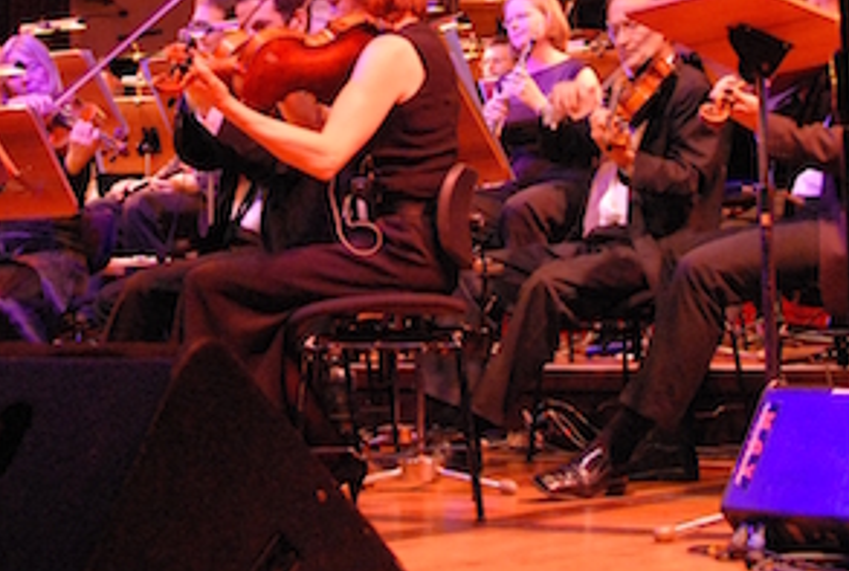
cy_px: -70
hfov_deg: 22.6
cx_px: 411
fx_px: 2128
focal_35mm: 90
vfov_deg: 14.9
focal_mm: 22
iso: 1600
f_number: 3.8
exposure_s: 1/20
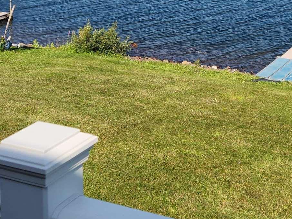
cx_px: 201
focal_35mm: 78
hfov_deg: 24.9
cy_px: -94
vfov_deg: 17.3
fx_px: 658
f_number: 1.8
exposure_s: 1/1550
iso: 20
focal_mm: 5.4
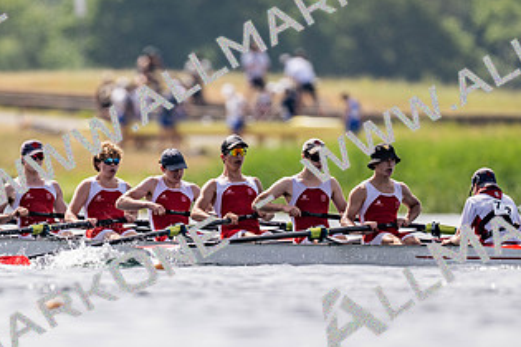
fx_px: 16005
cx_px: 180
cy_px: 211
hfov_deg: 1.9
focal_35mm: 1106
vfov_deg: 1.2
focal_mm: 600
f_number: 4
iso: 125
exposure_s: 1/2500
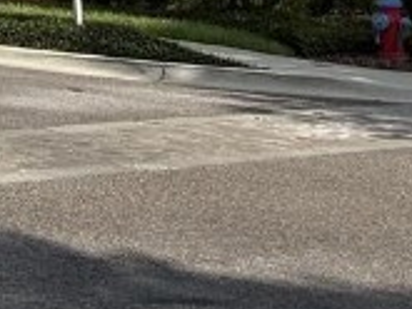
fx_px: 1775
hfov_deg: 11.3
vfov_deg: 8.9
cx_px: -547
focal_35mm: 149
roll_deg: -1.8
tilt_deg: +10.8
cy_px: -471
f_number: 1.78
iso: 80
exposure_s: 1/5319
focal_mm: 6.76
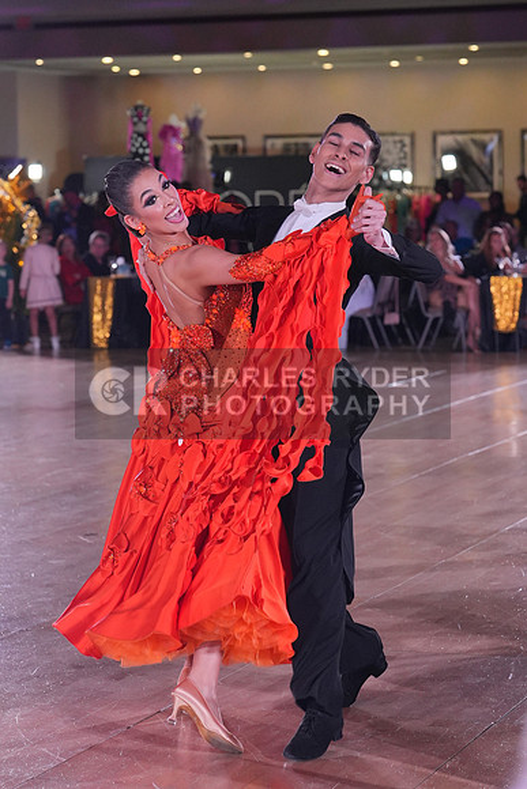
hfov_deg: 13.0
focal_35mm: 105
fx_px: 2304
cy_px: 394
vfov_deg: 19.5
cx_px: 264
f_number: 4
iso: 1600
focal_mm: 70
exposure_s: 1/400
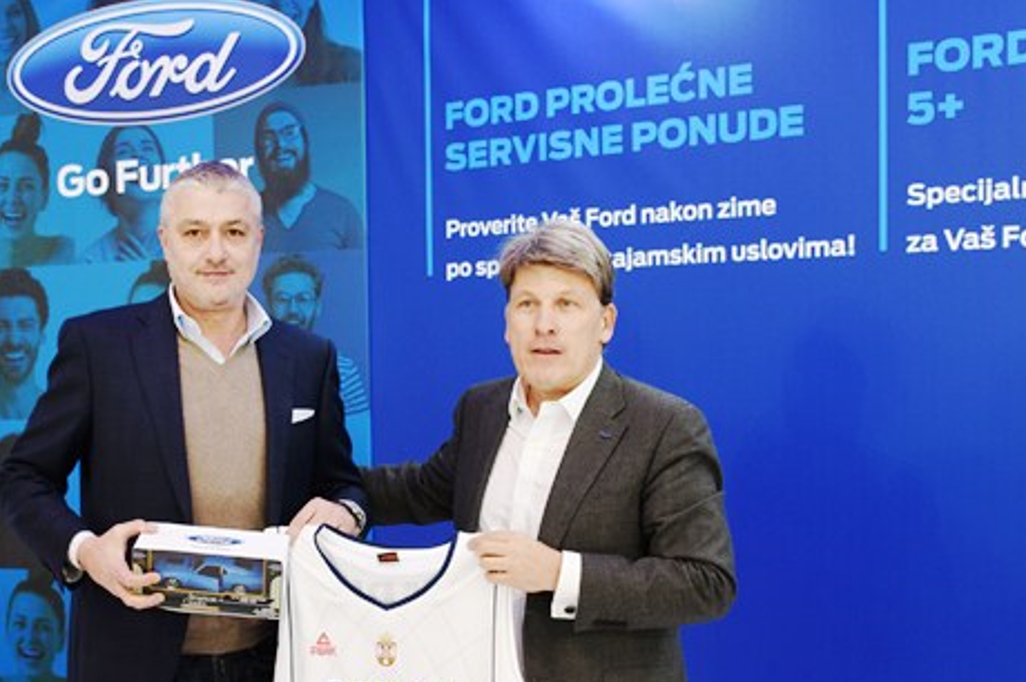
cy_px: 505
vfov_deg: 28.2
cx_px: 424
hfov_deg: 41.8
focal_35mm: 47
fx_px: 1338
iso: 200
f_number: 4.5
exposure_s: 1/40
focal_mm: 18
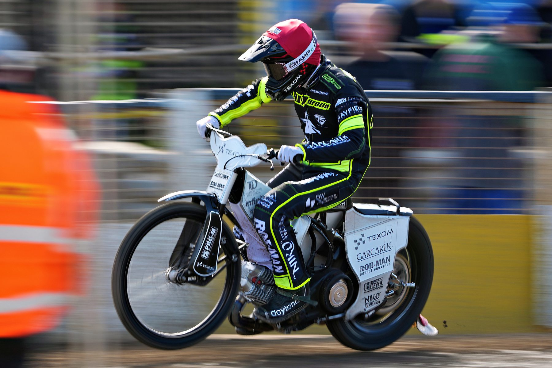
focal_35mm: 344
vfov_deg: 4.0
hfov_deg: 6.0
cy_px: 184
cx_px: 276
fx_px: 5274
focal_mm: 344
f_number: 6.3
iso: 125
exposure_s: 1/125
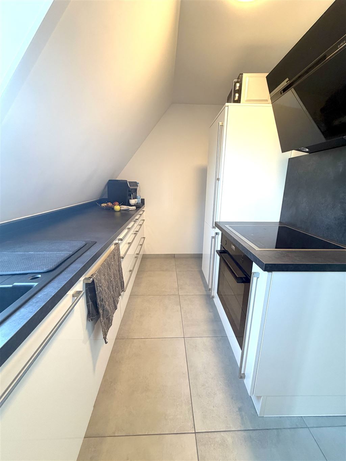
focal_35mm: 14
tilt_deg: -13.8
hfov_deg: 85.7
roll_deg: -1.0
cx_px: 173
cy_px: 230
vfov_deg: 102.1
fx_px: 187
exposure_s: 1/100
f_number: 2.2
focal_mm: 2.22
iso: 250
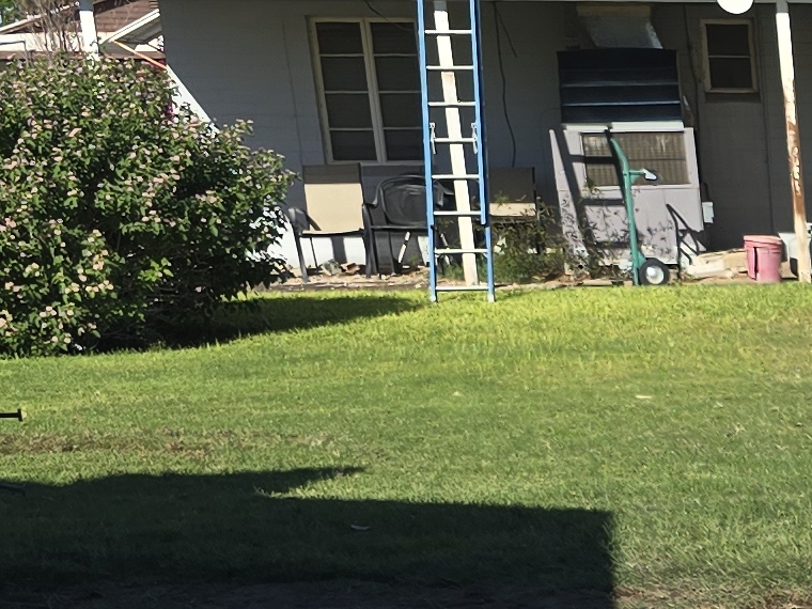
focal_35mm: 121
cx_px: 1428
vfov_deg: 11.4
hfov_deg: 14.5
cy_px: 1077
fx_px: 2838
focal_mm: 6.3
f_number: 1.7
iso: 12
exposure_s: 1/1114
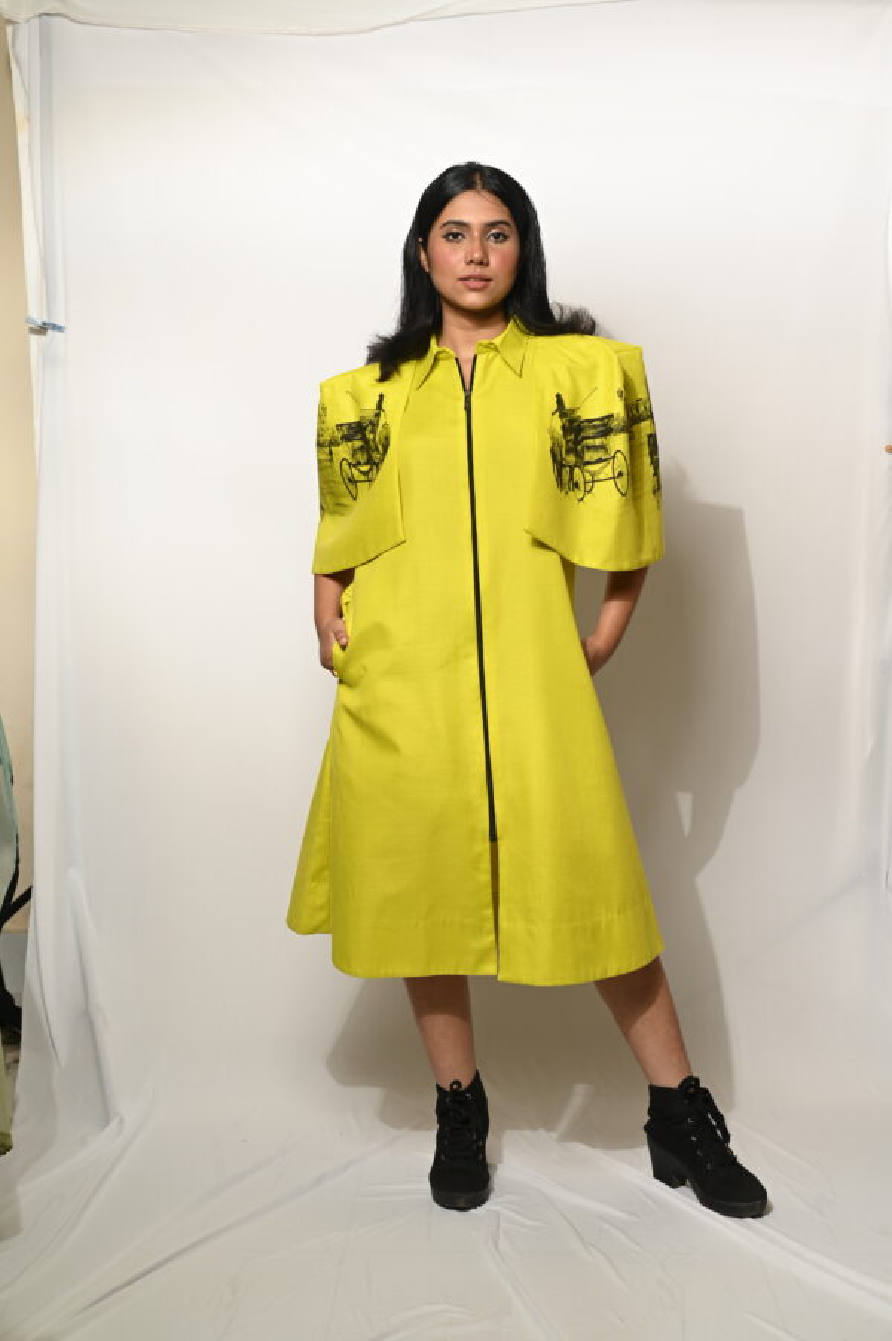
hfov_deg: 27.0
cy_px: 670
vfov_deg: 39.6
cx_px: 446
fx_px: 1861
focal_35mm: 50
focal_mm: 50
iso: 100
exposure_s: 1/200
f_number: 4
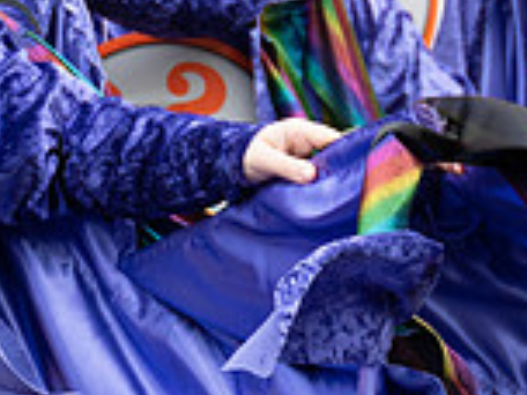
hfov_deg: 7.2
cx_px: 336
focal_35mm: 276
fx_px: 4202
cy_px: -43
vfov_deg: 5.4
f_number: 4.8
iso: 400
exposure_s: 1/1000
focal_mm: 50
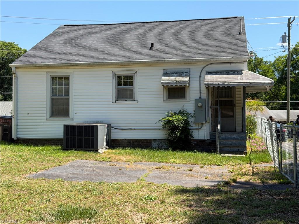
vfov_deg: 30.3
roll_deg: +0.7
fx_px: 415
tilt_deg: +1.8
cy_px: 112
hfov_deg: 39.7
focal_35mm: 48
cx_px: 150
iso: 80
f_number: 1.78
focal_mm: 6.76
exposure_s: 1/2667
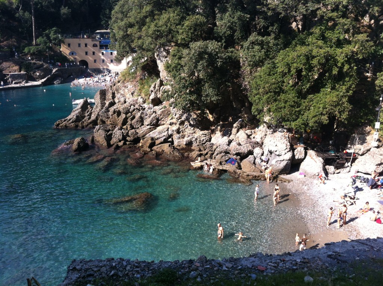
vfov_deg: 40.6
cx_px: 192
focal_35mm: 35
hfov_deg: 52.7
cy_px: 143
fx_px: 387
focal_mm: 3.85
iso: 80
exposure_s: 1/471
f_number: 2.8
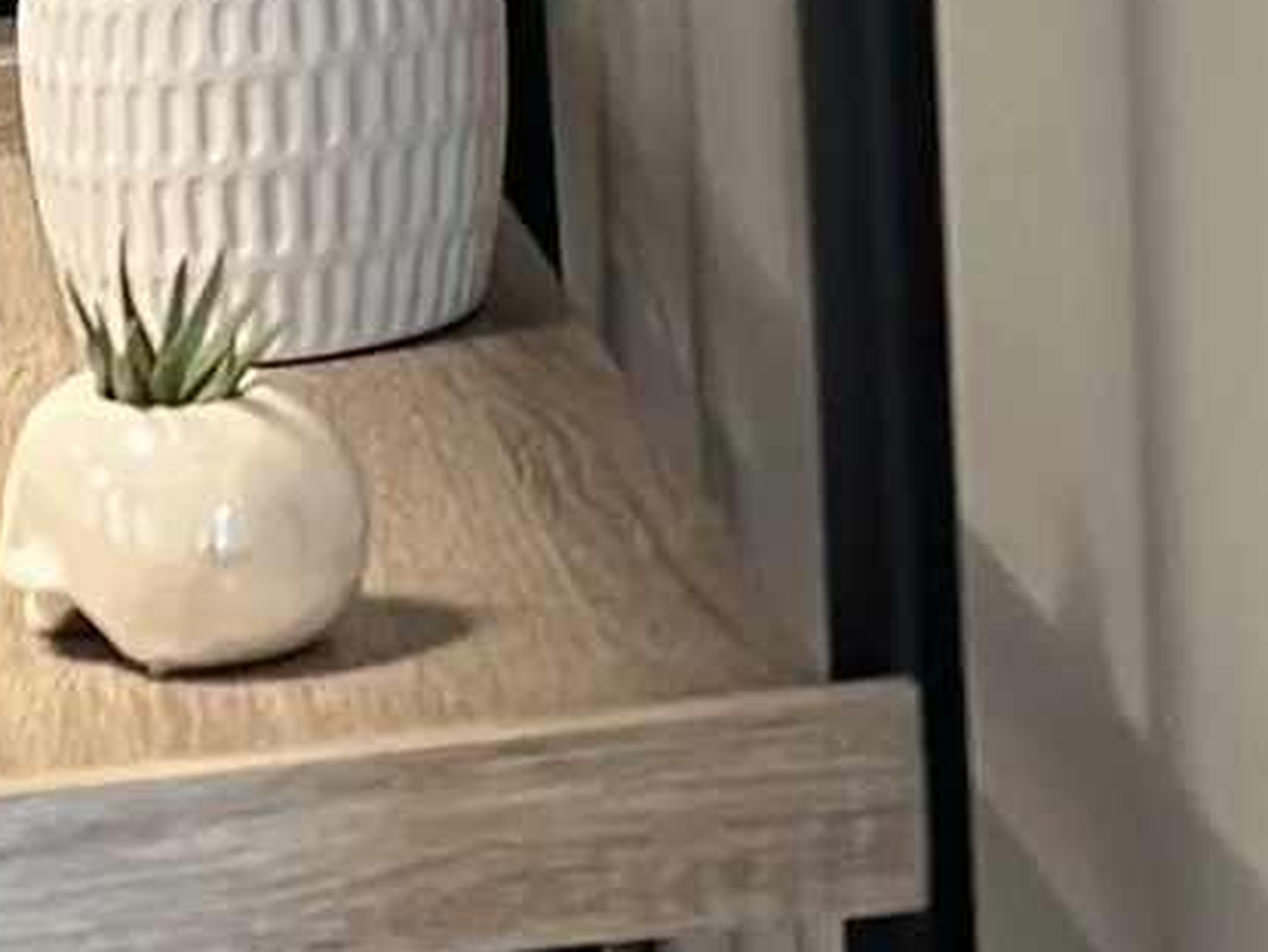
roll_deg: +8.2
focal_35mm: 161
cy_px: 1305
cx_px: -878
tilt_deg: -19.2
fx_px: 5899
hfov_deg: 11.5
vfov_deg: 9.0
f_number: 1.5
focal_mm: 5.7
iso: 200
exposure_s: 1/60
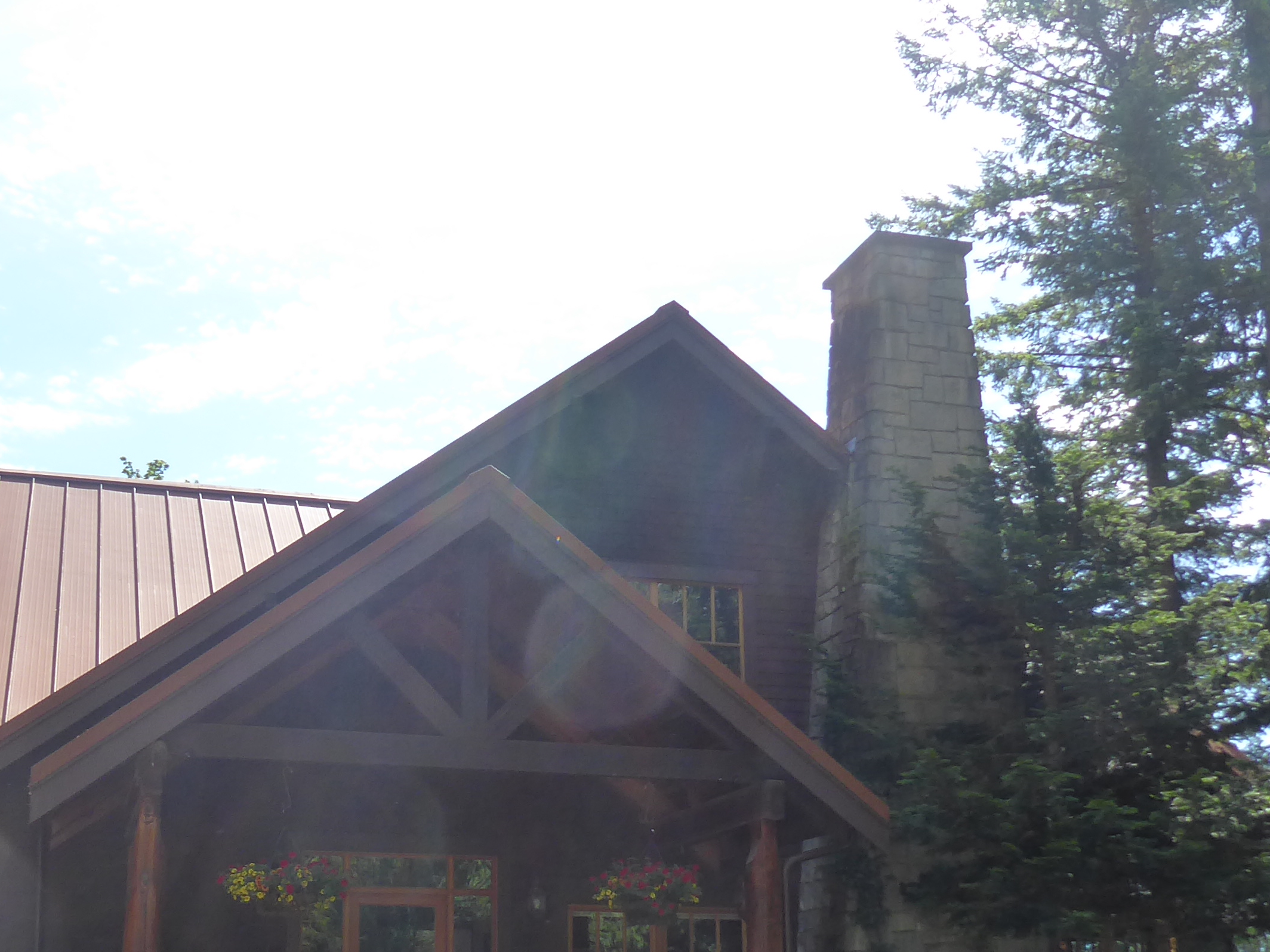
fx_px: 1724
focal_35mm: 47
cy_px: 765
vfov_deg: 30.1
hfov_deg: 40.2
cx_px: 479
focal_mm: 4.3
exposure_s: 1/400
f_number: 3.3
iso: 125
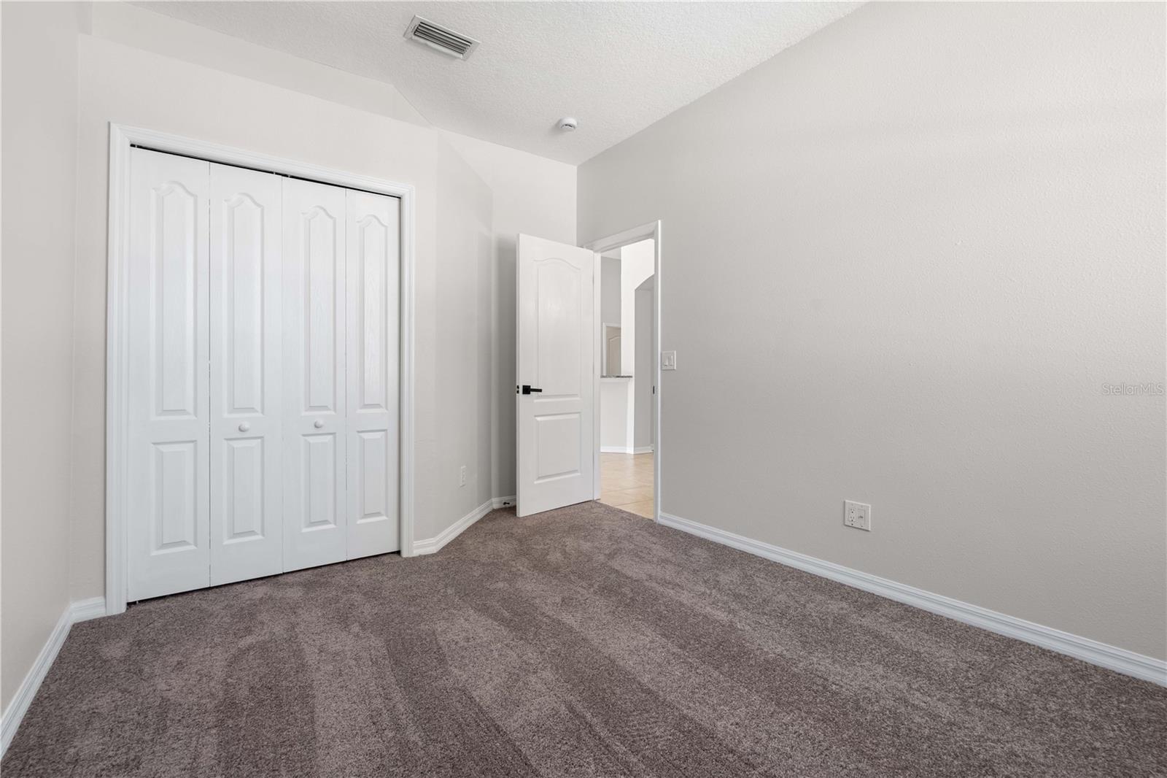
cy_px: 389
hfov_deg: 96.7
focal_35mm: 16
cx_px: 584
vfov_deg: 73.7
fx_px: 519
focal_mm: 16
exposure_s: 1/3
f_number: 8
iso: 200
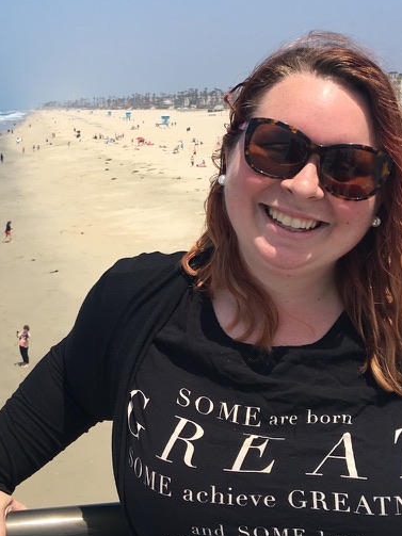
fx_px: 914
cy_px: 270
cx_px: 118
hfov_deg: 24.6
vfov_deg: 32.7
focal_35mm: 59
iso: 25
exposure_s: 1/1570
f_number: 2.2
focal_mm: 4.15
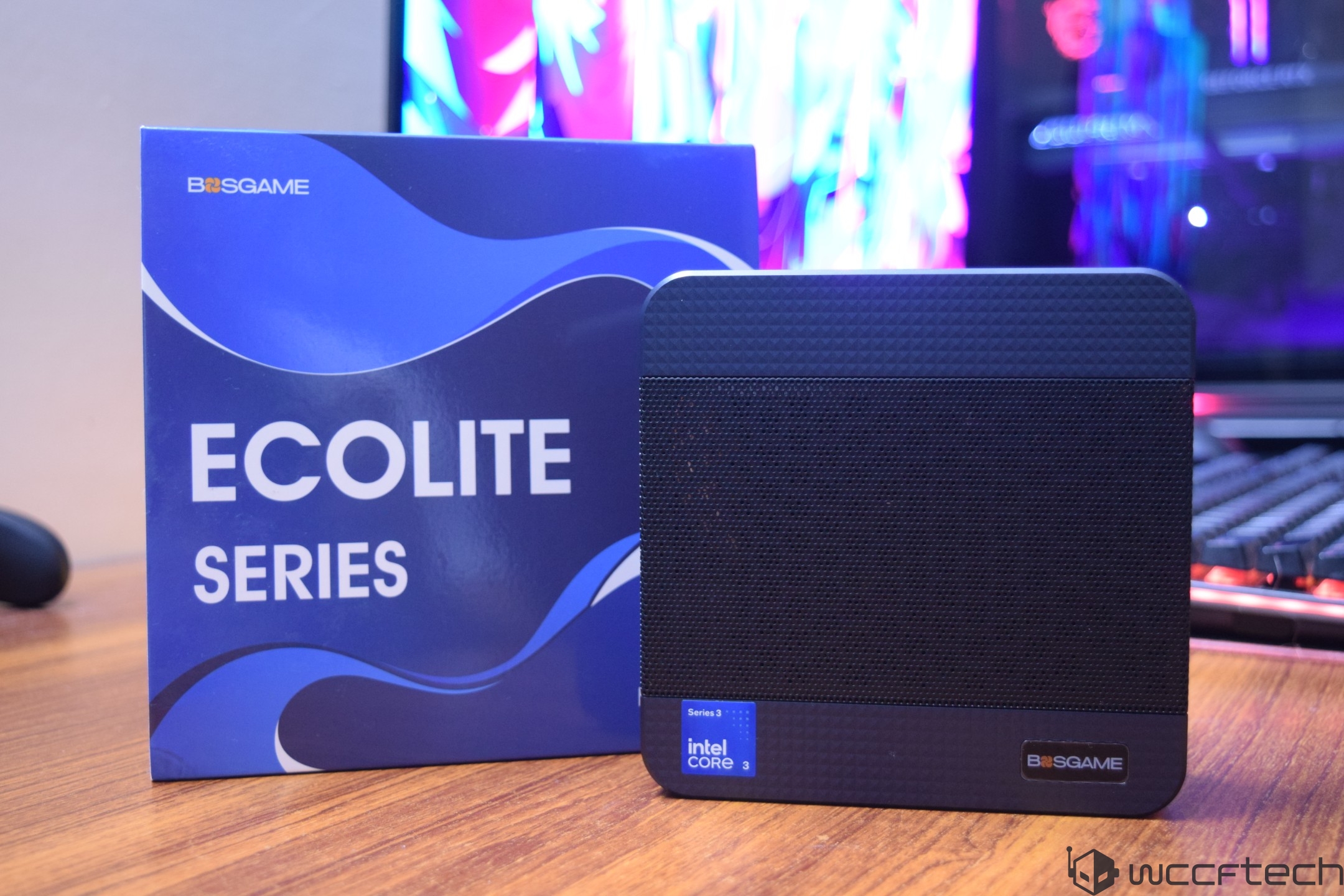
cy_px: 448
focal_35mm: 46
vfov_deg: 28.9
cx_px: 672
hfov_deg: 42.3
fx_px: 1736
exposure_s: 1/13
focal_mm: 31
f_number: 4.2
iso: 1600
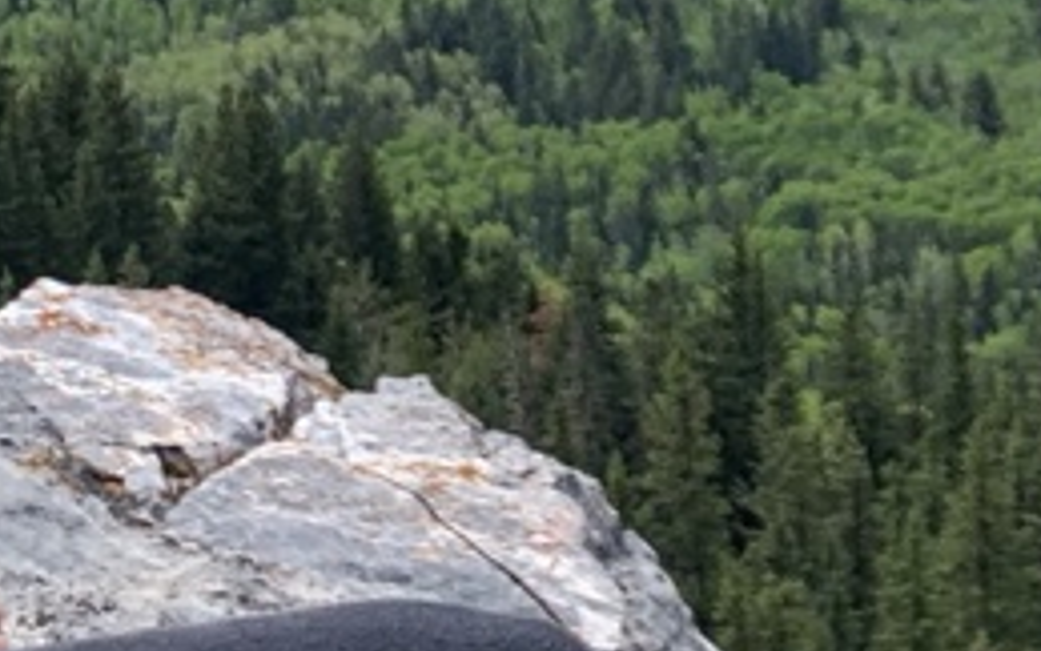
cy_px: -366
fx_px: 4824
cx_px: 330
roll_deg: +2.7
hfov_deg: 12.3
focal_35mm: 170
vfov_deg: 7.6
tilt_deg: -15.7
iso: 25
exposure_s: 1/945
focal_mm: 4.25
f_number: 1.8
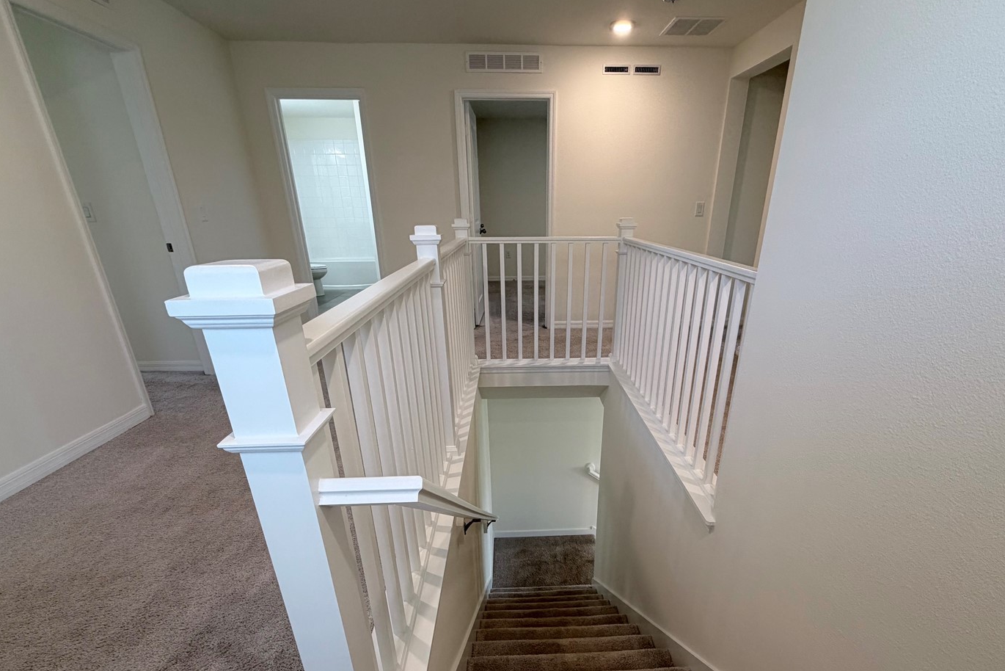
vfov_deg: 69.6
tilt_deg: -22.7
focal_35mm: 17
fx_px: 475
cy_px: 411
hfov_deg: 93.1
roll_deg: +0.3
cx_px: 537
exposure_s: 1/120
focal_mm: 2.22
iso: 200
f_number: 2.2
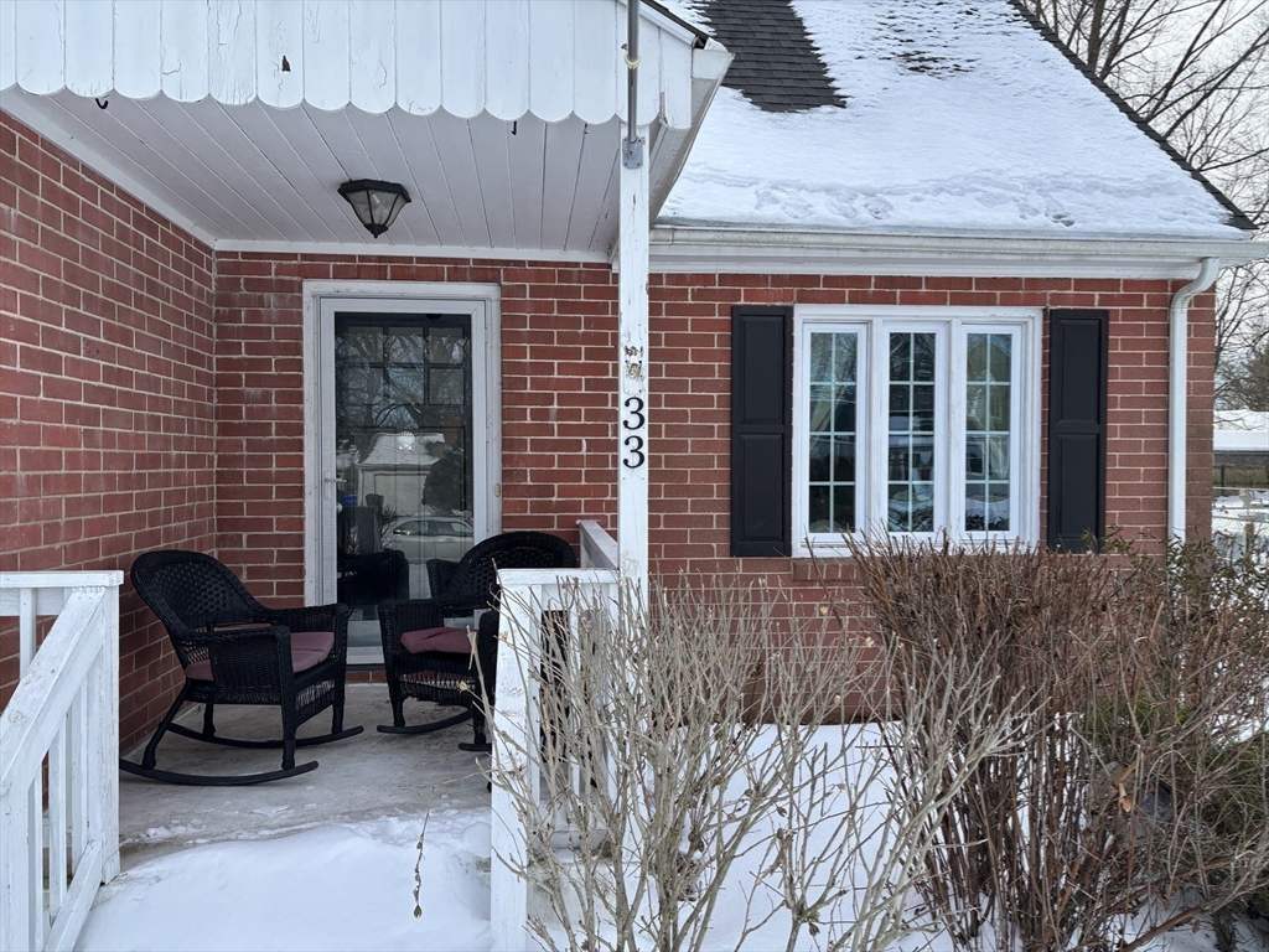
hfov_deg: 67.3
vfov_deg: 53.1
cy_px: 476
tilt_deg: -1.8
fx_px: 953
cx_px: 634
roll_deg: -0.8
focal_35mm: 26
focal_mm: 5.96
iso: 50
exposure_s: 1/1399
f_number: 1.6
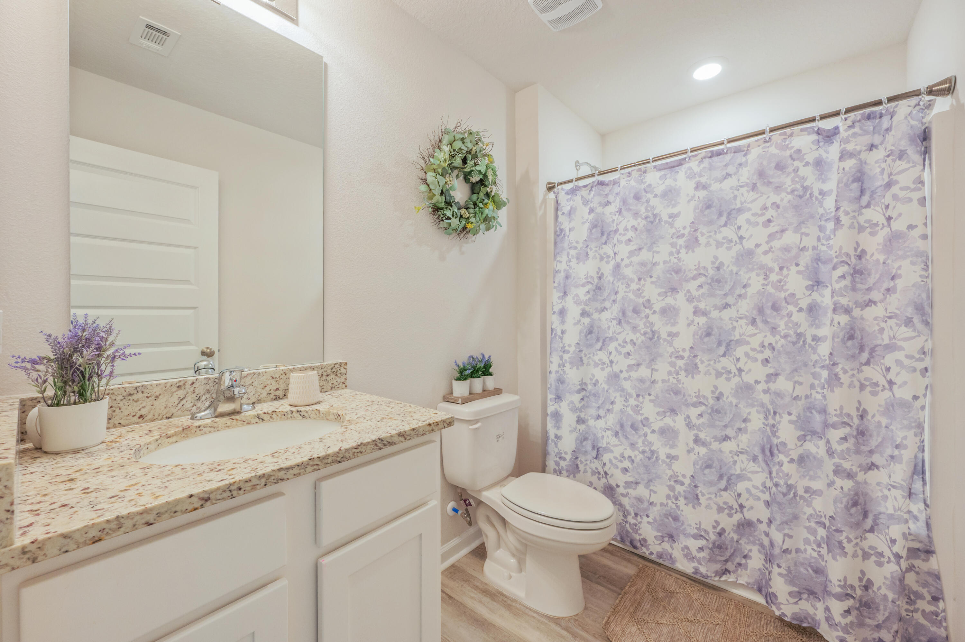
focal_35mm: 14
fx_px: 375
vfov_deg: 81.1
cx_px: 482
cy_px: 321
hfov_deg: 104.3
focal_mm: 14
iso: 1250
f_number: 8
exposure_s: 1/25
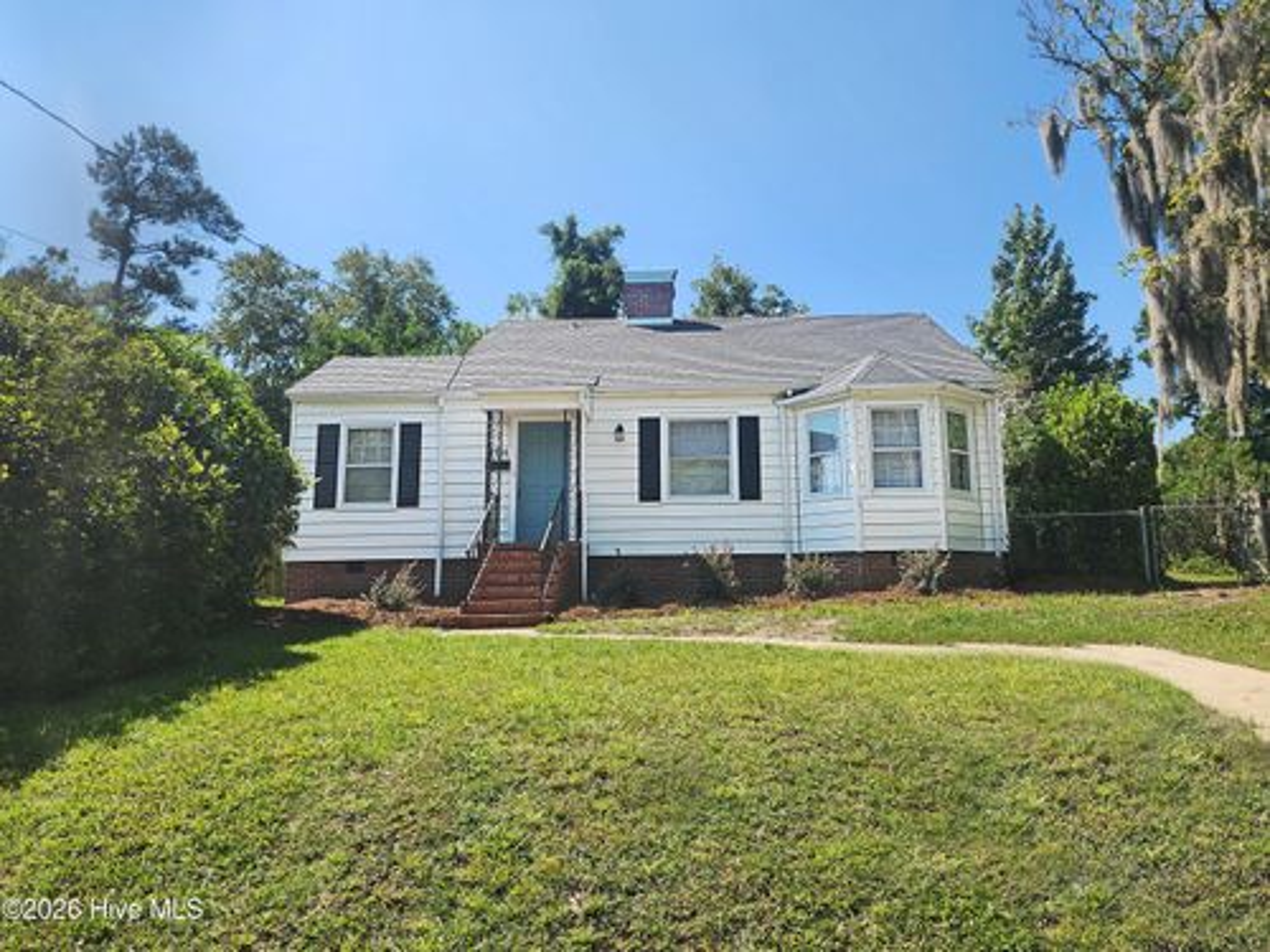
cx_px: 635
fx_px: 844
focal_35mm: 23
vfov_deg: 58.9
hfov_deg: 73.9
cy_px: 476
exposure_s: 1/1723
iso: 20
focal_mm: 5.4
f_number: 1.8
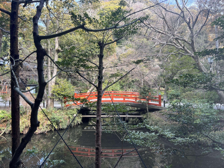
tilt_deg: +0.3
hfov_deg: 67.3
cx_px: 112
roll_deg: +0.6
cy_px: 84
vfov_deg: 53.1
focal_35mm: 26
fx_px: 168
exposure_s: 1/346
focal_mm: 5.7
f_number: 1.5
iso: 50
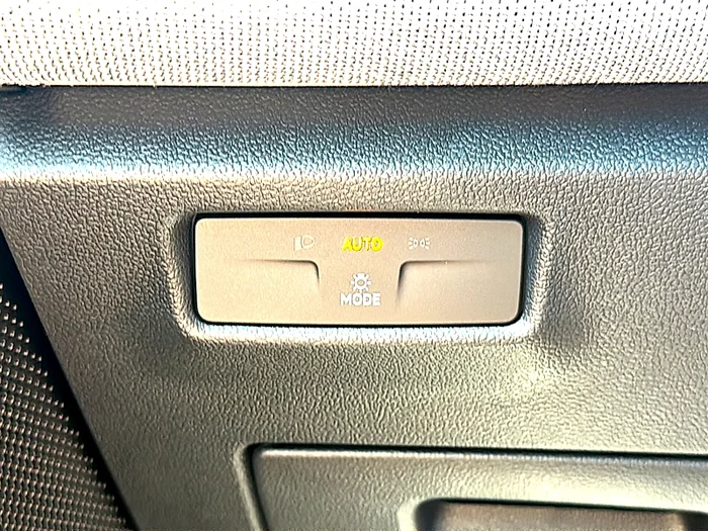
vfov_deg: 34.3
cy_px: 266
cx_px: 354
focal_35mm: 42
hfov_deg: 44.8
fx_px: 859
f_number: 1.78
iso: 100
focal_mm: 6.86
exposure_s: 1/40
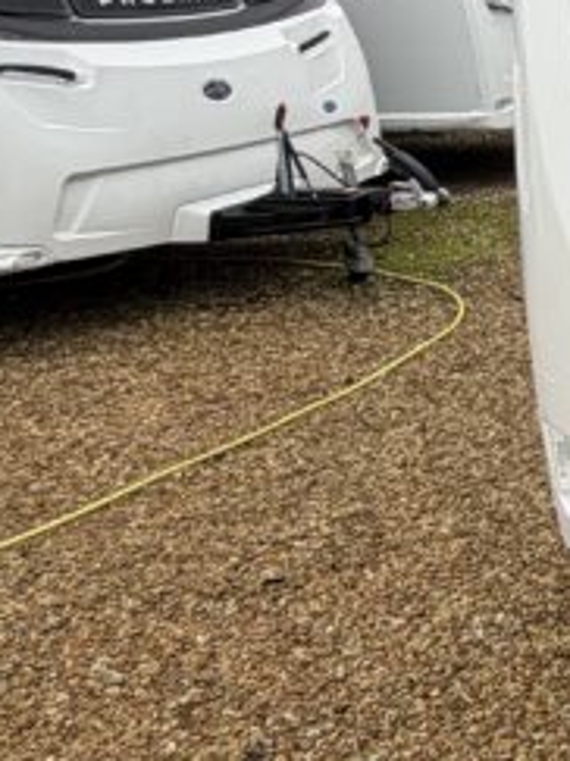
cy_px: 235
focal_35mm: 59
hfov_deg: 17.7
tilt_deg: -13.8
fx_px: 1296
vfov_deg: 32.4
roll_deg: -0.2
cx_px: 1131
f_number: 2.2
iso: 64
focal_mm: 2.22
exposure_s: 1/121
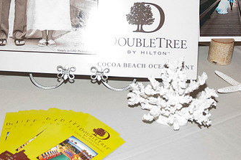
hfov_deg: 31.0
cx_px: 112
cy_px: 24
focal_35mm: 65
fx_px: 434
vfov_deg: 20.6
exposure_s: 1/80
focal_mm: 25
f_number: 4
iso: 400
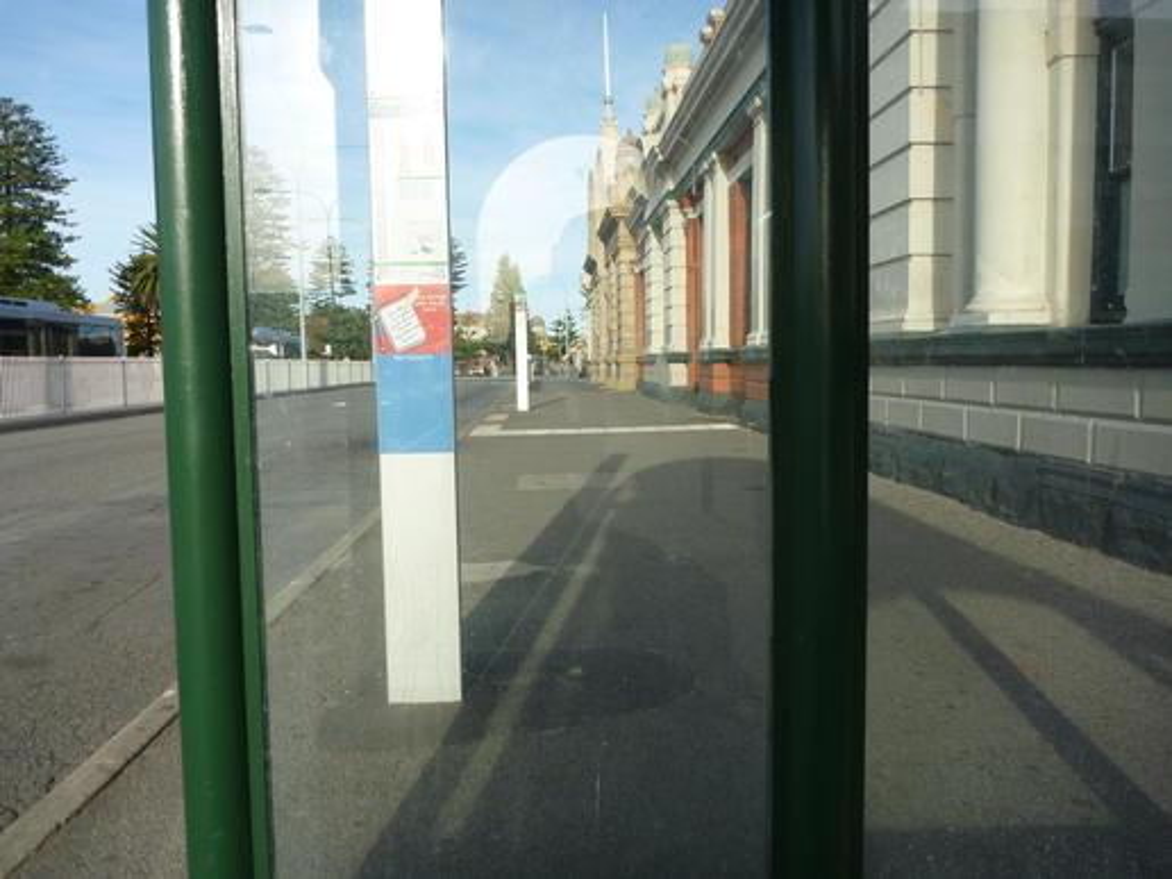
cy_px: 440
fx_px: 948
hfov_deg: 63.4
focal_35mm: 28
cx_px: 586
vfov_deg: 49.7
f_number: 3.3
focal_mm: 4.9
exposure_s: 1/500
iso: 100
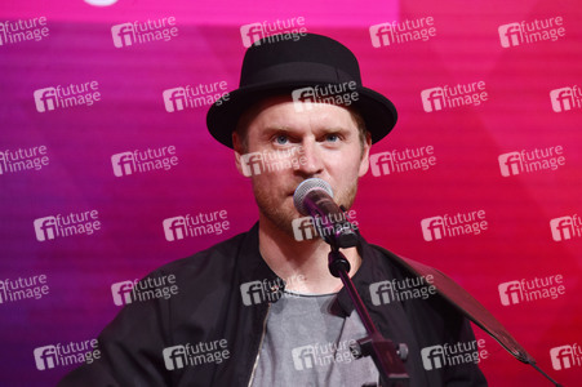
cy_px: 194
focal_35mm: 300
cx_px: 291
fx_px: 4846
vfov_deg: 4.6
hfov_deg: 6.9
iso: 1600
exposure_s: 1/160
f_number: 7.1
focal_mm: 300
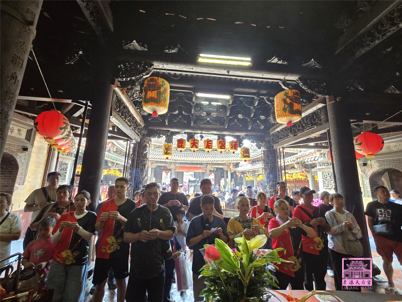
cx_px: 201
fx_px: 151
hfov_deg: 106.2
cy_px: 151
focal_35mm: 13
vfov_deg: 89.9
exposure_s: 1/60
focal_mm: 2.2
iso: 400
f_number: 2.2
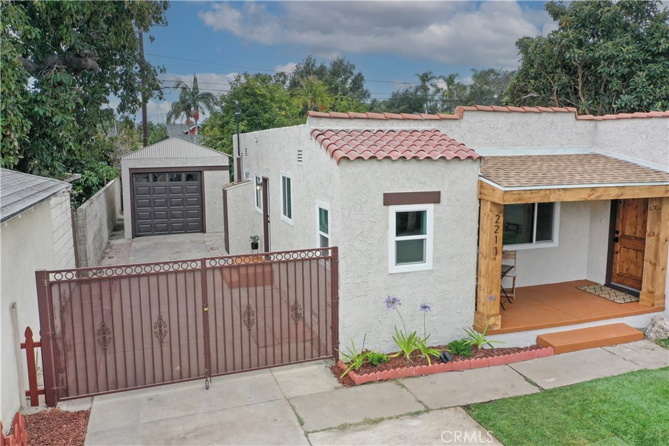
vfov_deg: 46.4
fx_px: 520
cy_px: 223
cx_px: 334
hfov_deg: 65.5
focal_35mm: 28
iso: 100
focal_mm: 10.26
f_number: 5
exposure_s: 1/200
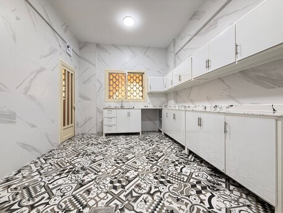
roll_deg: +0.2
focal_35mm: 14
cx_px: 142
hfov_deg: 102.0
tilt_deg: +0.5
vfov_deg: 85.7
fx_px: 114
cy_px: 106
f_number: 2.2
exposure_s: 1/100
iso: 320
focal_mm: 2.22
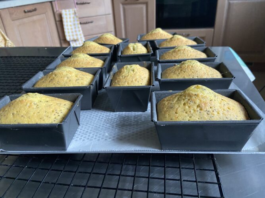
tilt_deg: -28.9
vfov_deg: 53.0
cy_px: 99
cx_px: 132
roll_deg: +3.4
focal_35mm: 26
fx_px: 199
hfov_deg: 67.3
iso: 640
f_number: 1.8
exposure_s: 1/37
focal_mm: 4.25
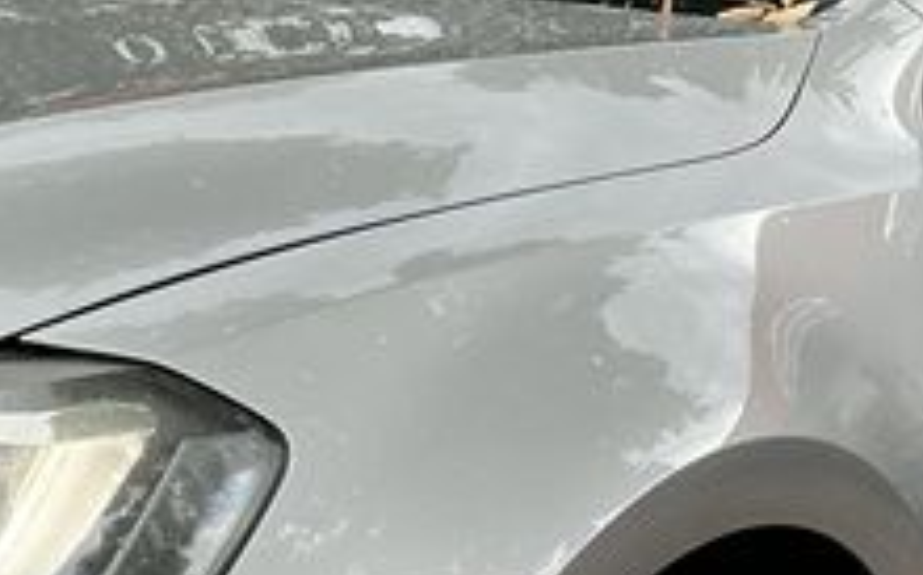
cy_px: 714
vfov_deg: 11.8
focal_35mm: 108
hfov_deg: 19.3
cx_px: 386
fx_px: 2714
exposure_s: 1/200
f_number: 1.8
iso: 20
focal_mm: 3
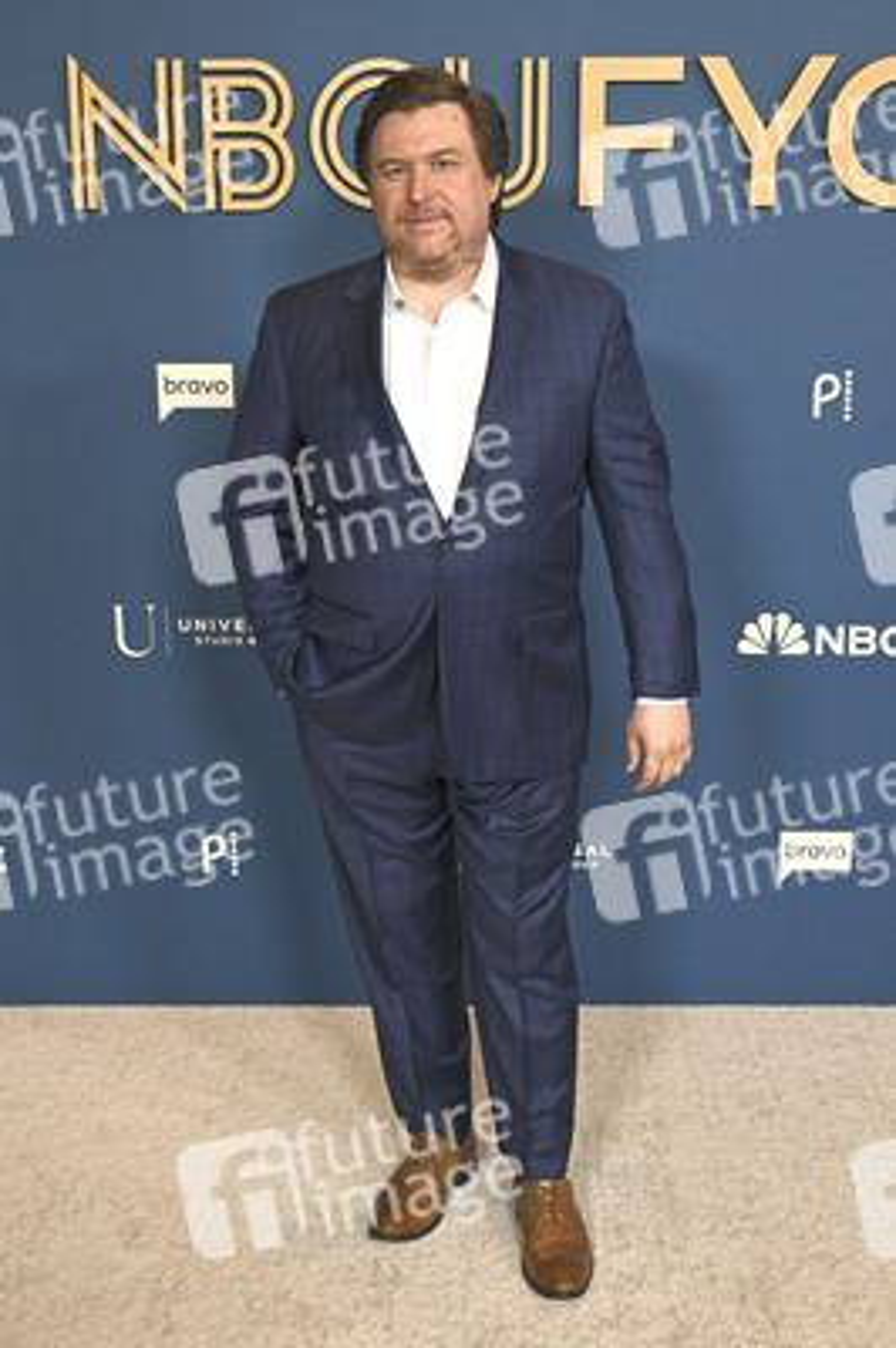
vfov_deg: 45.5
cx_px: 448
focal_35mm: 43
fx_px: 1608
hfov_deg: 31.1
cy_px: 674
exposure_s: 1/320
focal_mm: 43
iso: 2000
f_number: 5.6
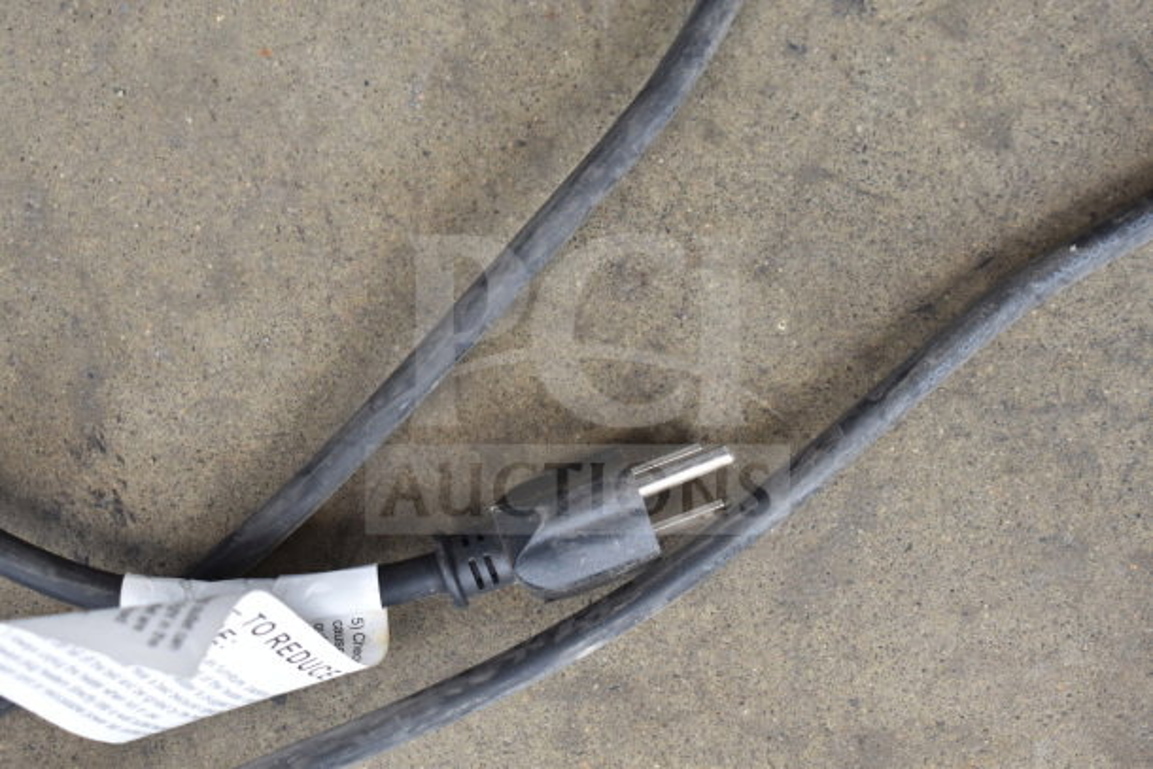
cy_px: 384
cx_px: 576
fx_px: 2643
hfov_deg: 24.6
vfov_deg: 16.6
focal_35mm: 82
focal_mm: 55
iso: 360
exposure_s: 1/100
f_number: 5.6
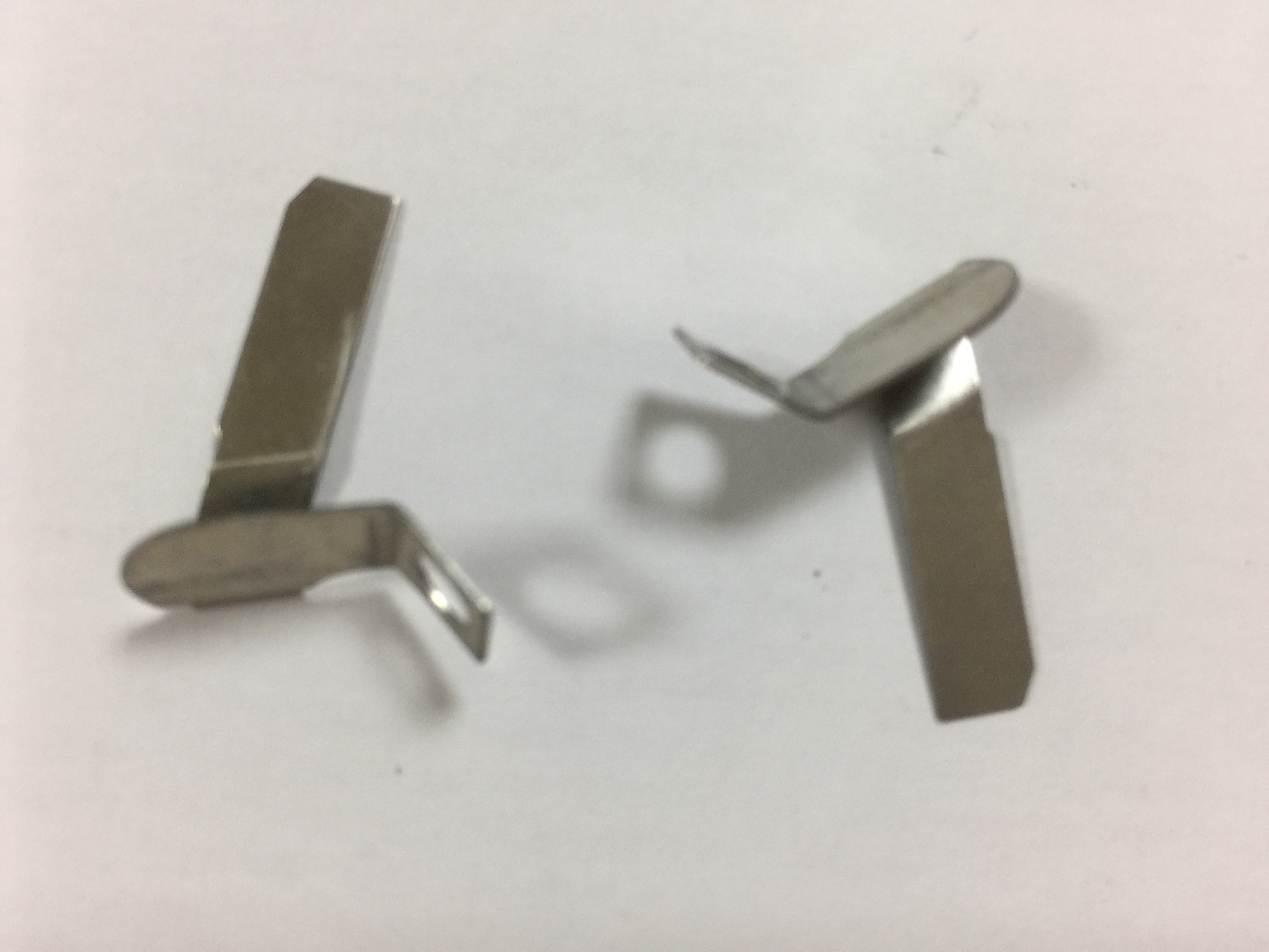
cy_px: 476
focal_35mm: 29
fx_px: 1063
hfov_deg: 61.7
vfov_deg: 48.2
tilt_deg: -82.7
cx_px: 634
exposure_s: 1/30
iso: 50
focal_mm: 4.15
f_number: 2.2
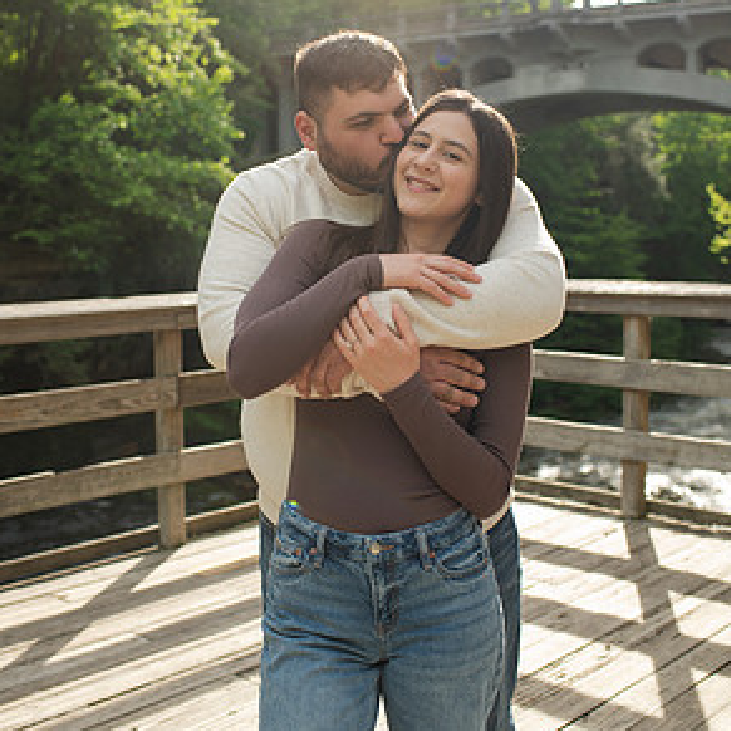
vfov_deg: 36.6
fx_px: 1099
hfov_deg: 36.8
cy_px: 279
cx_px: 373
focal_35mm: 46
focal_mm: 35
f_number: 3.5
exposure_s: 1/640
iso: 140
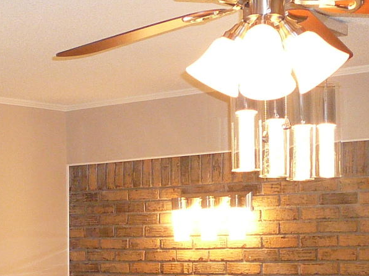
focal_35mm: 94
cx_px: 63
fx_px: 1002
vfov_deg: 15.4
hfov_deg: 20.6
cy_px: 275
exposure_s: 1/30
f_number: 2.8
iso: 250
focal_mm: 5.2
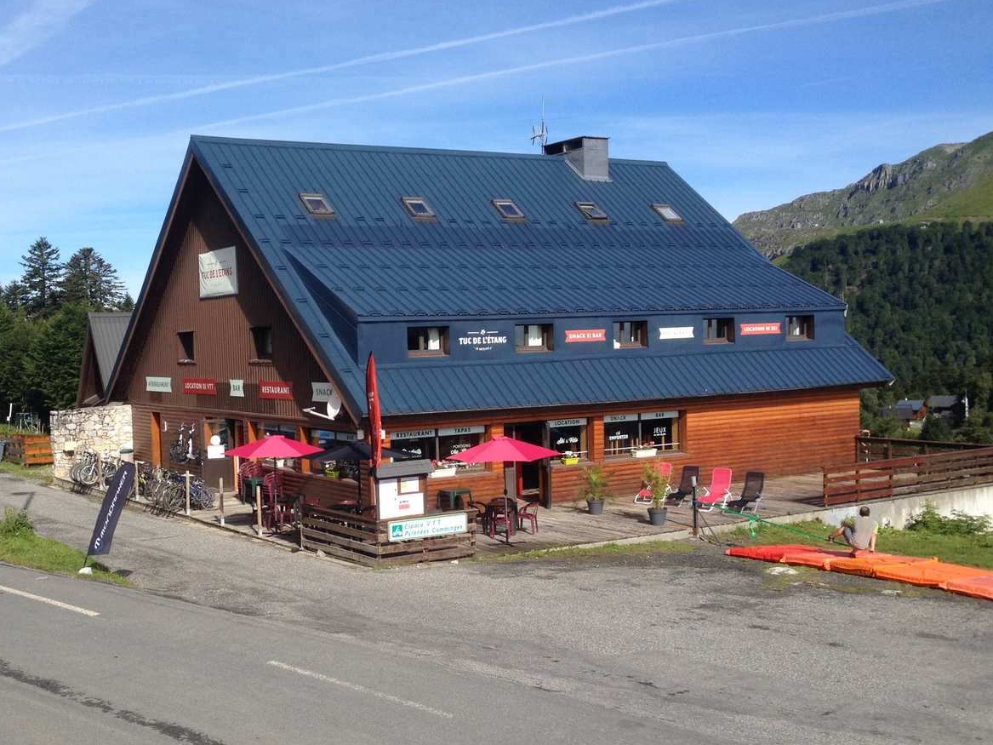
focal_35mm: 45
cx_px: 373
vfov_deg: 32.2
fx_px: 1291
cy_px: 407
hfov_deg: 41.8
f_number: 2.4
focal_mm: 4.28
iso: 50
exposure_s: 1/1727
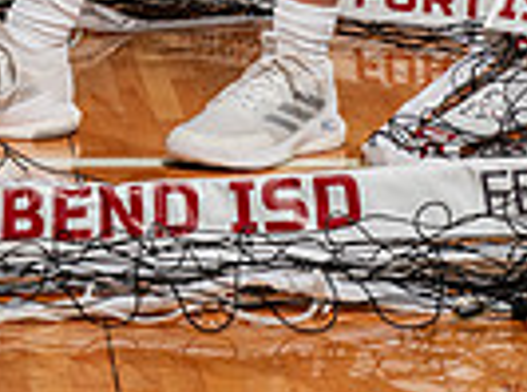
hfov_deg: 10.0
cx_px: 182
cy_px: -487
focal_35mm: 199
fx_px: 3021
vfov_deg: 7.1
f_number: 5.6
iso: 200
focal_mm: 61
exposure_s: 1/250
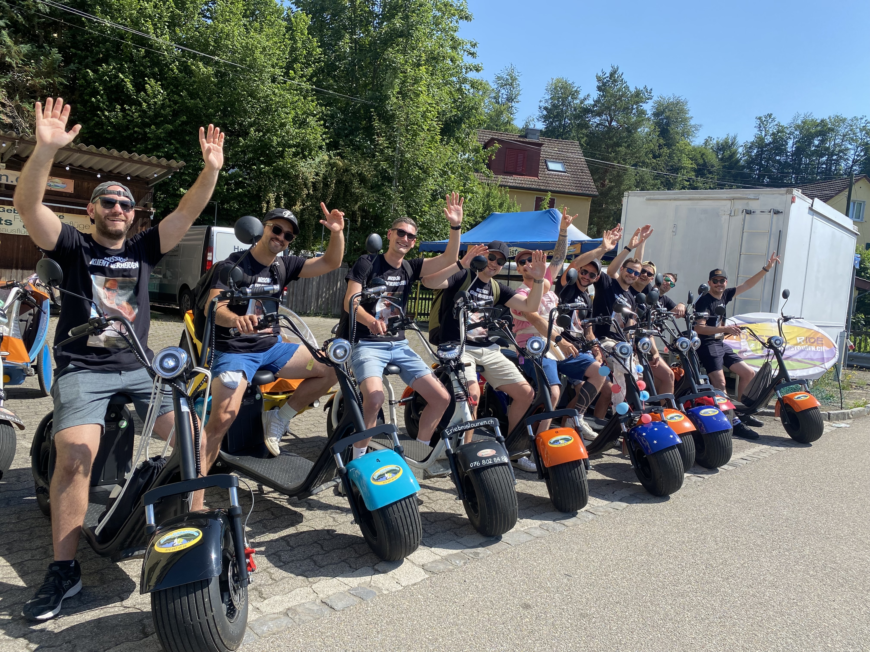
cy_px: 326
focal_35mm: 26
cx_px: 435
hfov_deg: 67.3
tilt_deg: -5.5
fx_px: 653
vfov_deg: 53.1
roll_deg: -4.8
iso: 32
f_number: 1.8
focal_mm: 4.25
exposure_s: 1/1412
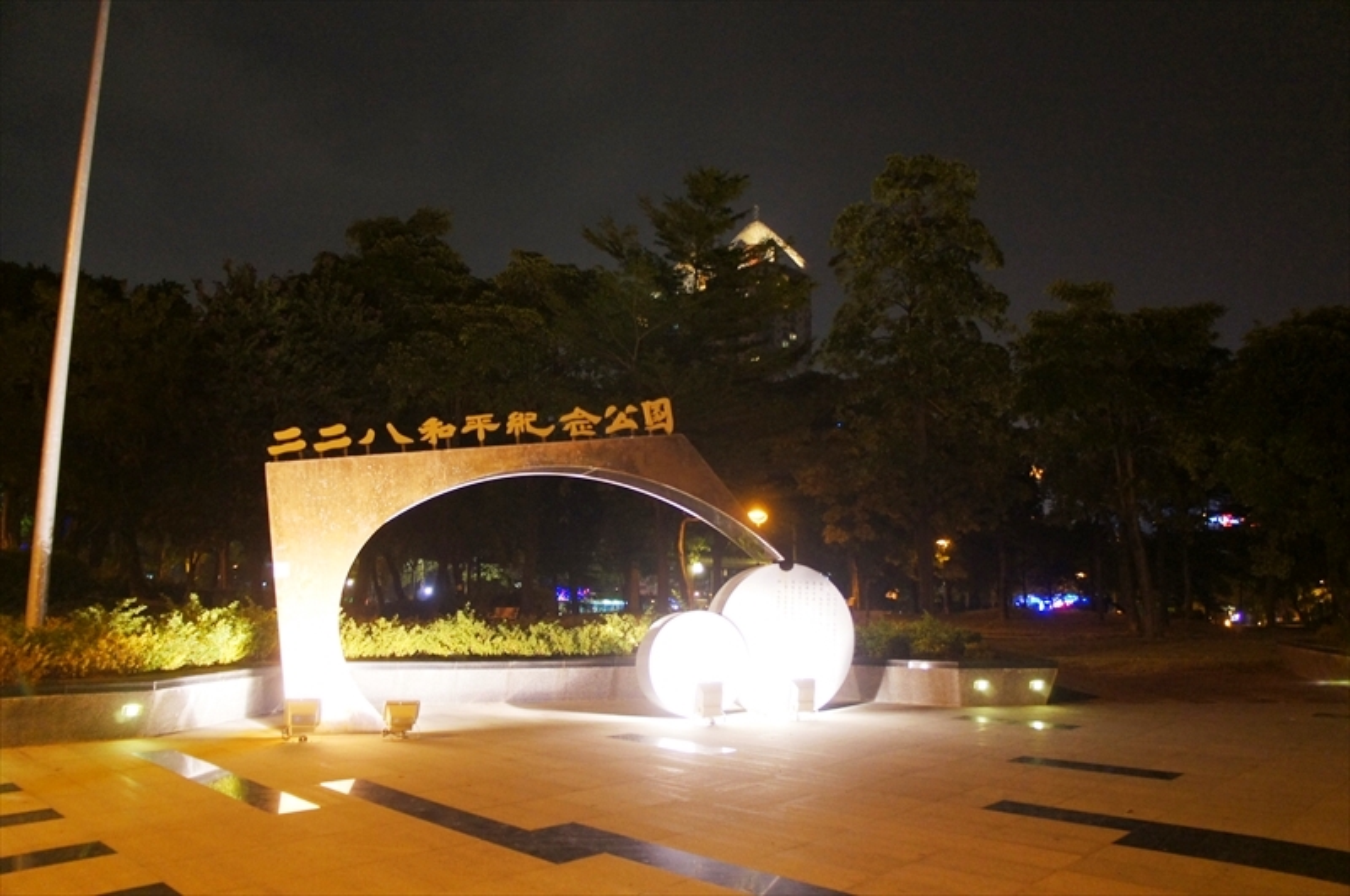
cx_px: 675
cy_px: 448
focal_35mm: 27
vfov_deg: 47.8
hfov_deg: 67.5
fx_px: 1011
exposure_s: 1/15
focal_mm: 18
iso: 1600
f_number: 3.5
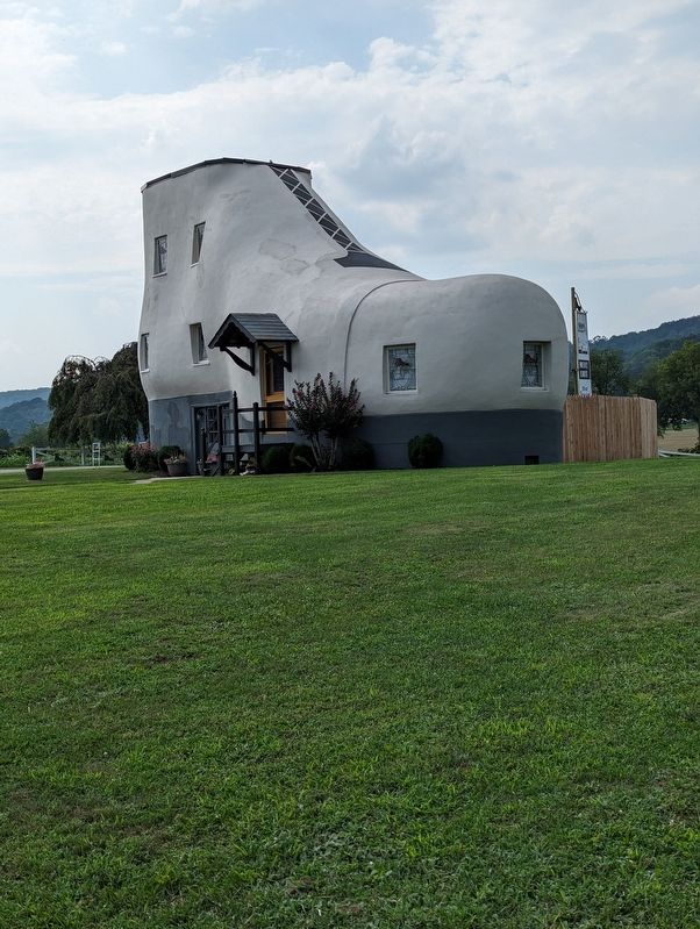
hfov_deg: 30.4
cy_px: 464
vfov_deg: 39.6
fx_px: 1290
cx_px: 350
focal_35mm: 48
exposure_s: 1/2817
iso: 47
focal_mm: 6.81
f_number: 1.85
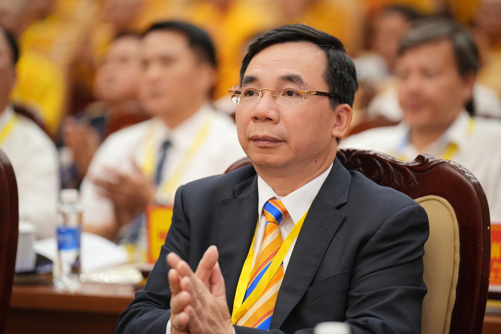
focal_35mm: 170
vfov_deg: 8.1
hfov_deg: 12.1
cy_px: 167
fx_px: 2366
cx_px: 250
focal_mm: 170
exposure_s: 1/125
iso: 1250
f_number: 2.8
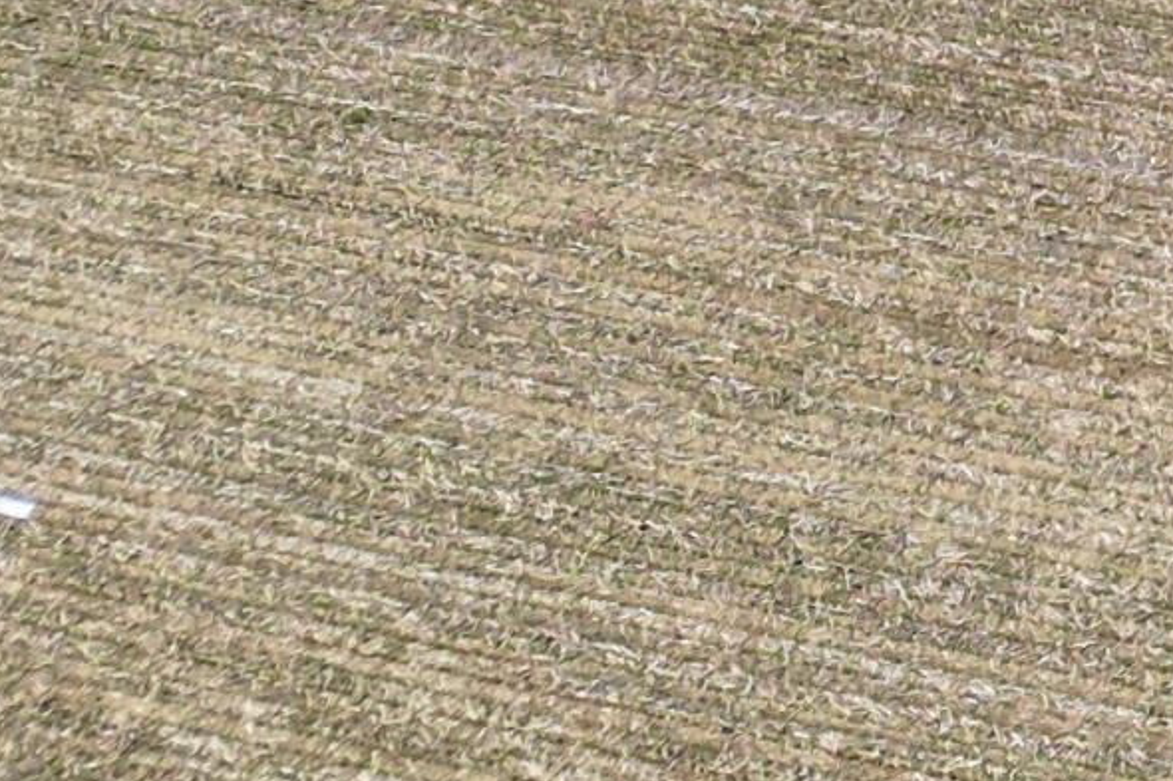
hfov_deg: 14.0
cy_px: -1329
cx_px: 2207
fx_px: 4137
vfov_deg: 9.2
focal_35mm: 127
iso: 120
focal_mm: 6.72
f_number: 1.7
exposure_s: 1/3200
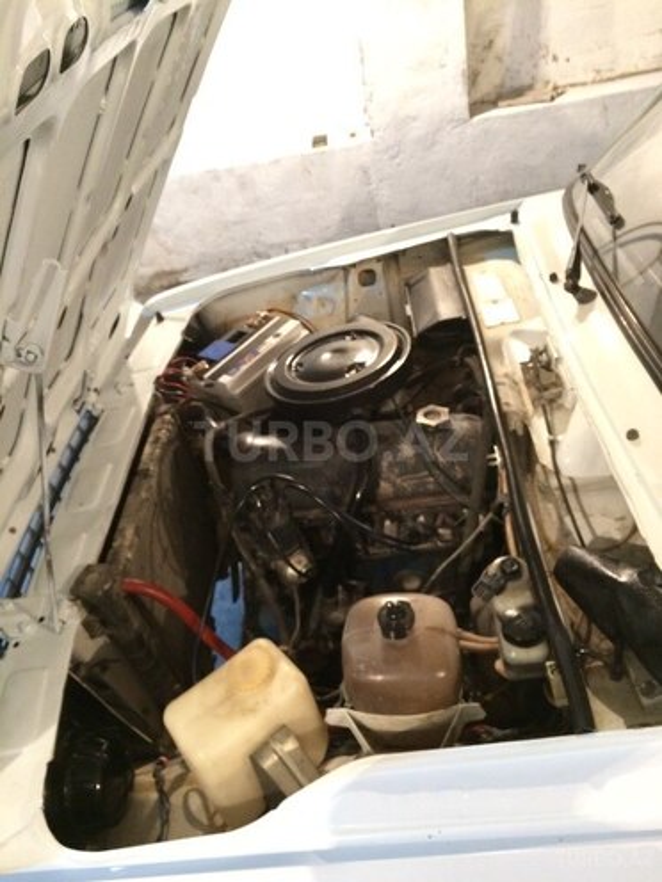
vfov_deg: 61.7
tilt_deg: -37.4
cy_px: 441
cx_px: 331
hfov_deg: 48.2
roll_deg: +12.7
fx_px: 739
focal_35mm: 29
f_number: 2.2
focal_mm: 4.15
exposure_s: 1/20
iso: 320
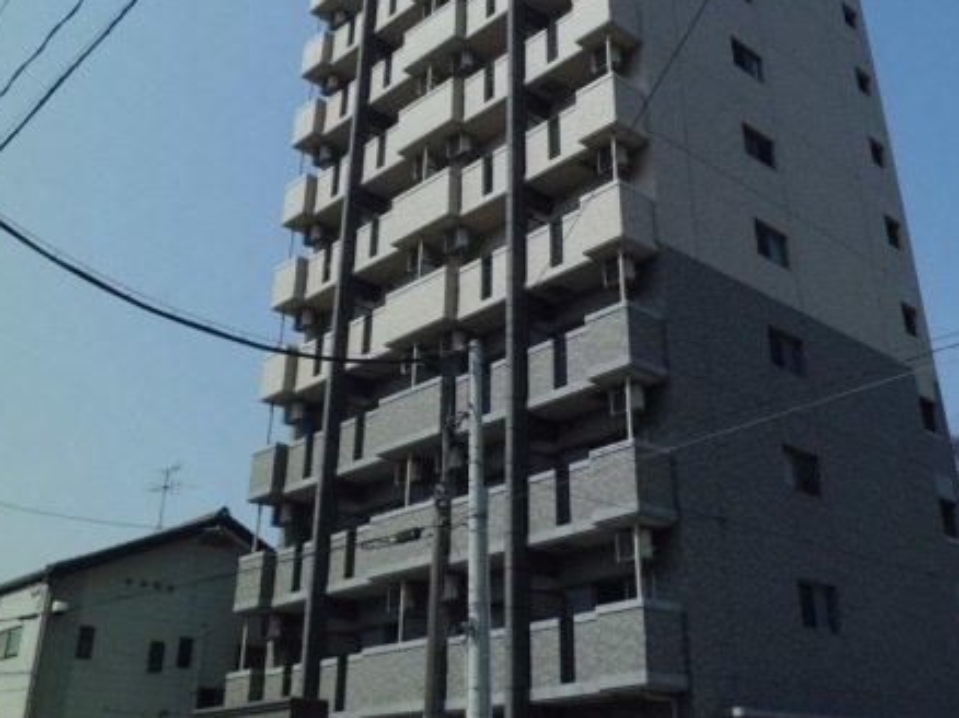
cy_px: 201
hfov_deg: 48.8
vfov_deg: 37.0
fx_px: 1052
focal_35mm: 38
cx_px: 565
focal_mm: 4.7
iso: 64
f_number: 7.9
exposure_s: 1/400
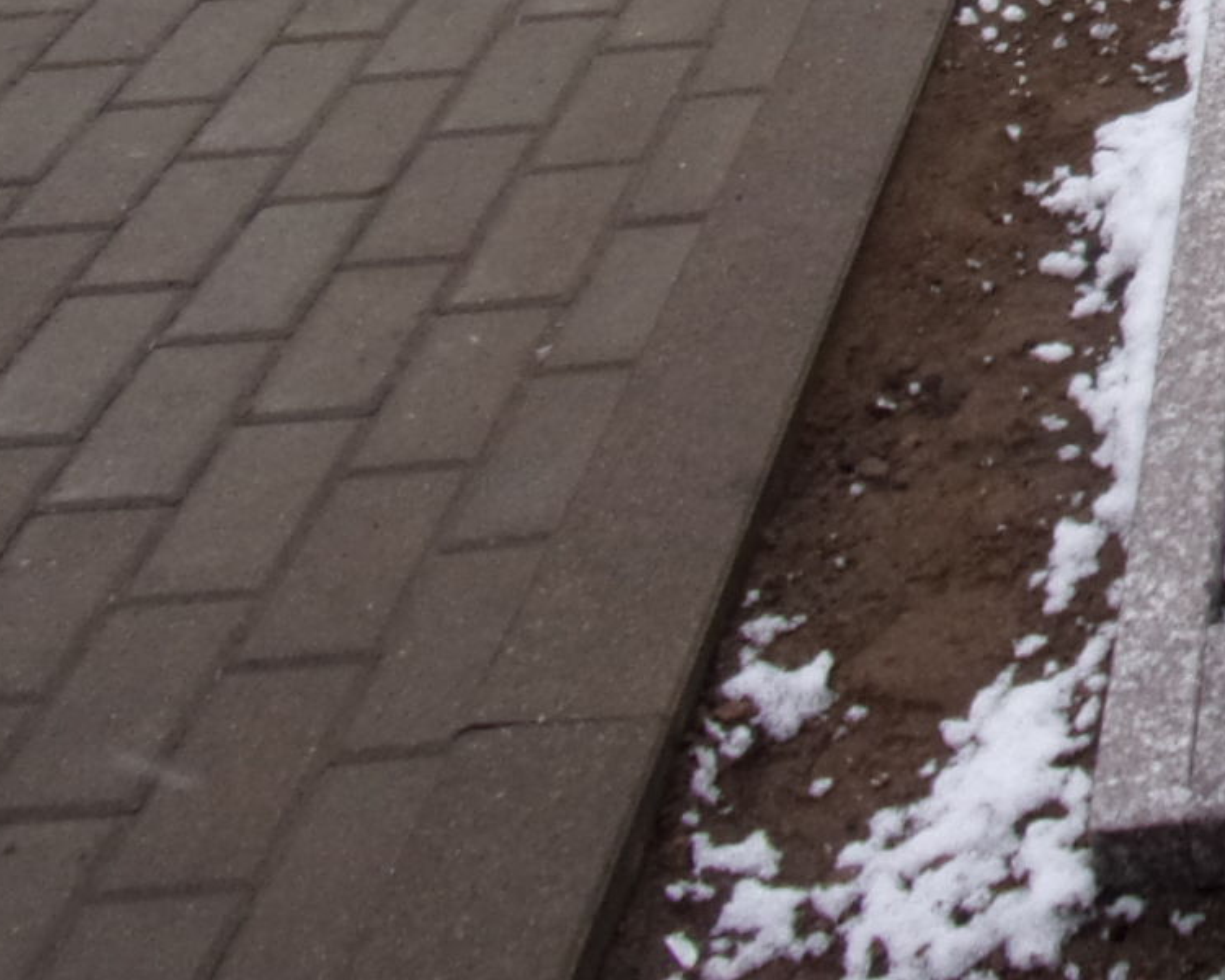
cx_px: 2042
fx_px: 2937
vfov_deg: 17.1
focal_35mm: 81
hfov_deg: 19.3
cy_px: -490
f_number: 3.3
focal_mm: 4.3
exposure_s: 1/250
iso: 80
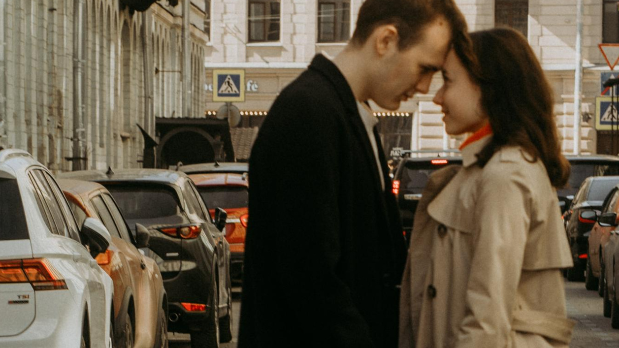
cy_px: 363
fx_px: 4464
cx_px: 411
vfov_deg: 4.5
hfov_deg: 7.9
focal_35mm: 272
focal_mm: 85
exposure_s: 1/160
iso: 100
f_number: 7.1
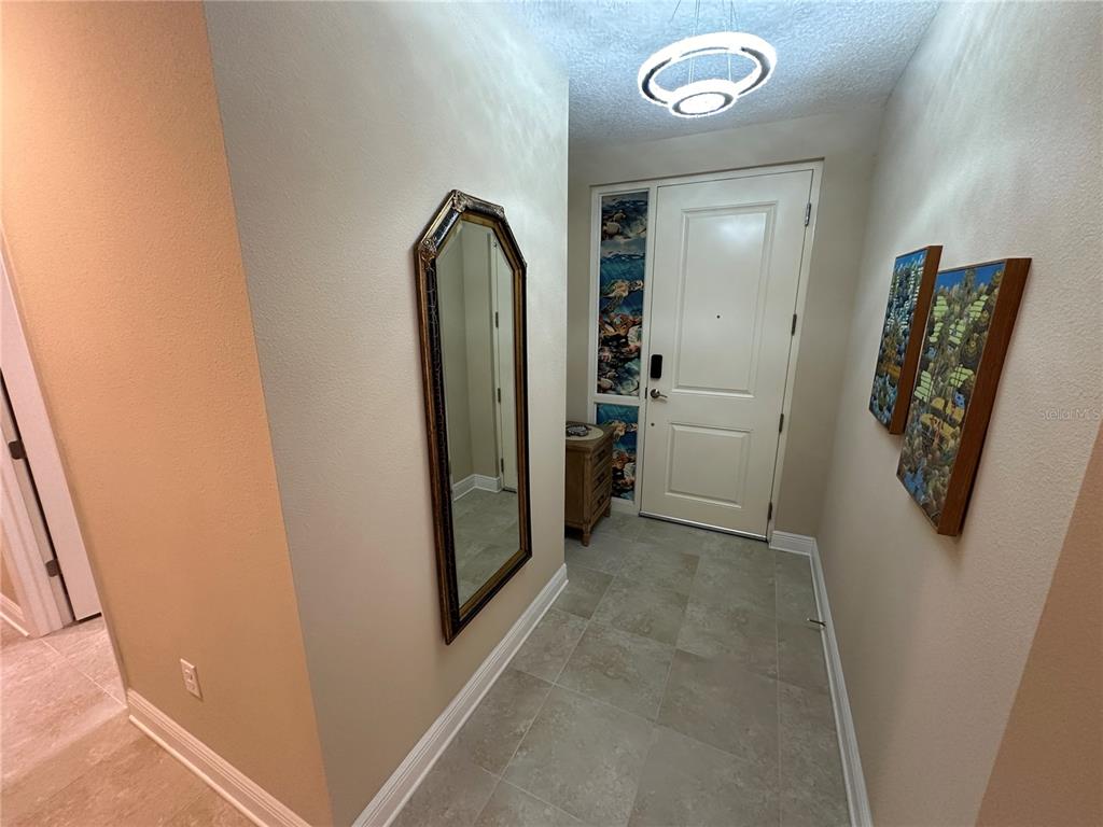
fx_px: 446
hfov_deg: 102.1
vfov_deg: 85.7
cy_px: 414
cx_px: 552
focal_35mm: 14
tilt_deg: -13.3
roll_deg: -0.3
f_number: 2.2
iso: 250
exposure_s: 1/60
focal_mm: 2.22
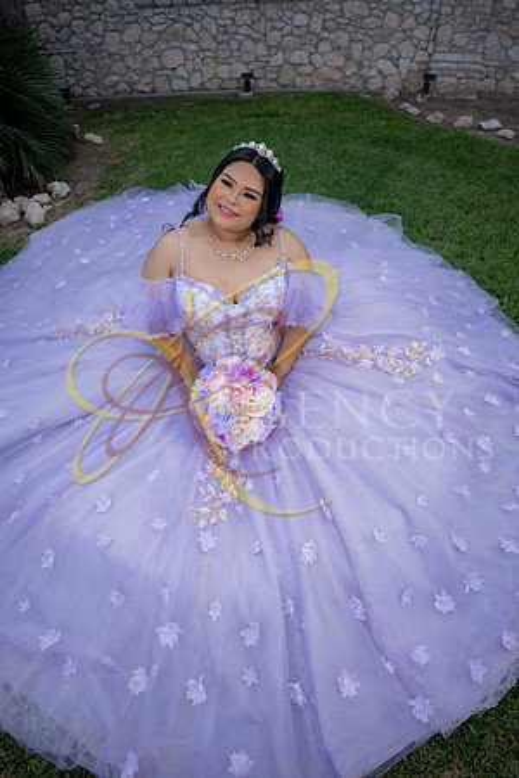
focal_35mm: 20
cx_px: 260
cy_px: 389
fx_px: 432
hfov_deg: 61.9
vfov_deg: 84.0
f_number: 2.8
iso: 125
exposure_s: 1/800
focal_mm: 20
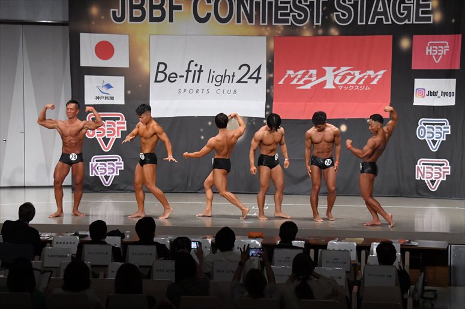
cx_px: 232
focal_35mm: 87
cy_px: 154
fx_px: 1123
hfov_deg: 23.4
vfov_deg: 15.7
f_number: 5.6
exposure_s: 1/400
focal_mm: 58
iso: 6400
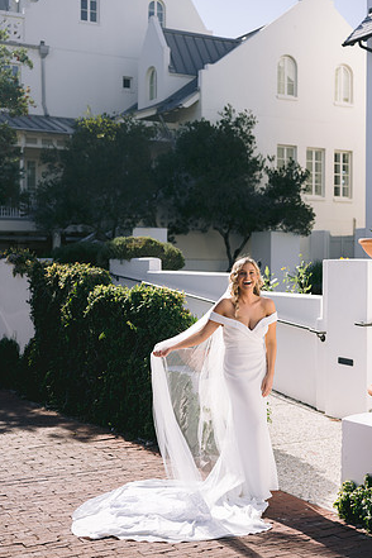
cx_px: 186
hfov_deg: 26.5
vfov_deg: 38.9
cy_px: 280
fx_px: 790
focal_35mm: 51
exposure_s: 1/3200
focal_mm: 50
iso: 200
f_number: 2.8
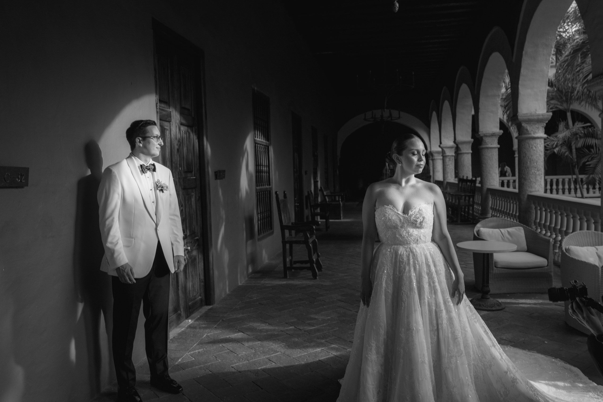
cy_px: 201
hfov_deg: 60.3
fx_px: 519
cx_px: 302
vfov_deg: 42.3
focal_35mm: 31
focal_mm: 31
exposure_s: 1/320
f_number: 4.5
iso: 400
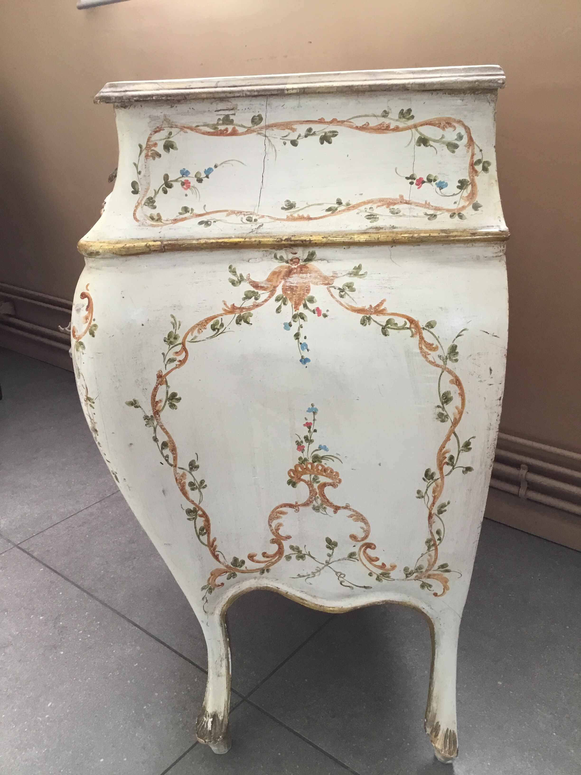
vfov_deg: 58.4
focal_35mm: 31
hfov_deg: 45.4
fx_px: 694
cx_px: 290
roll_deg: +3.7
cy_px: 388
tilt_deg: -22.3
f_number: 2.4
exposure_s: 1/33
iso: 100
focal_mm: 3.3
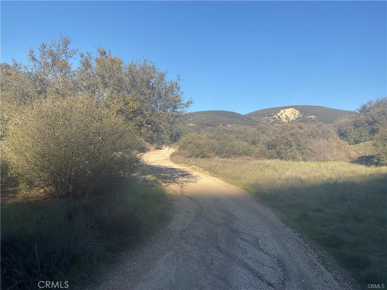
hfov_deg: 61.7
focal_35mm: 29
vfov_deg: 48.2
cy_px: 145
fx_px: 324
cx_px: 194
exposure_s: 1/1098
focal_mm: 3
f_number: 1.8
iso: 16
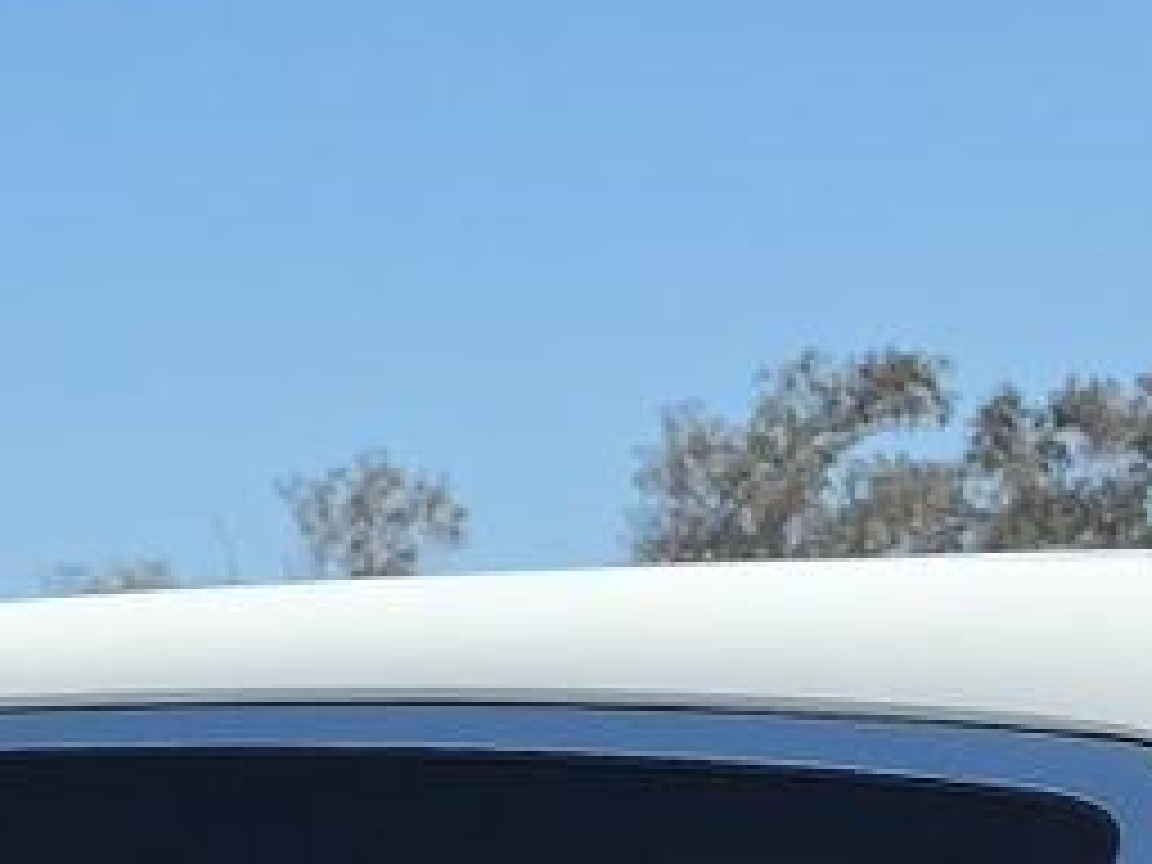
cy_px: 1584
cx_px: 63
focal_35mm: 144
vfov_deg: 9.7
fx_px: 4792
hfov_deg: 13.6
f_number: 1.4
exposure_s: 1/6806
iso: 64
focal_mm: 6.5
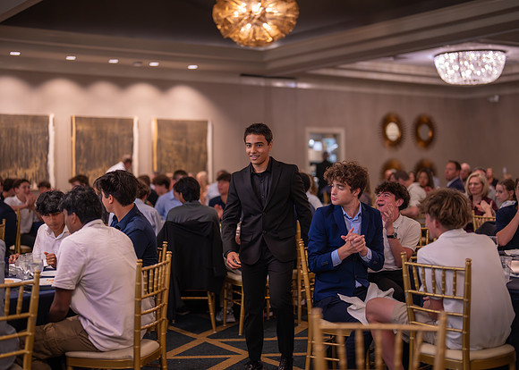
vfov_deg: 26.3
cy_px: 185
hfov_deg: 36.2
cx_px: 247
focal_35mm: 54
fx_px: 793
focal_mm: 50
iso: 800
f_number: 1.2
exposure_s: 1/400
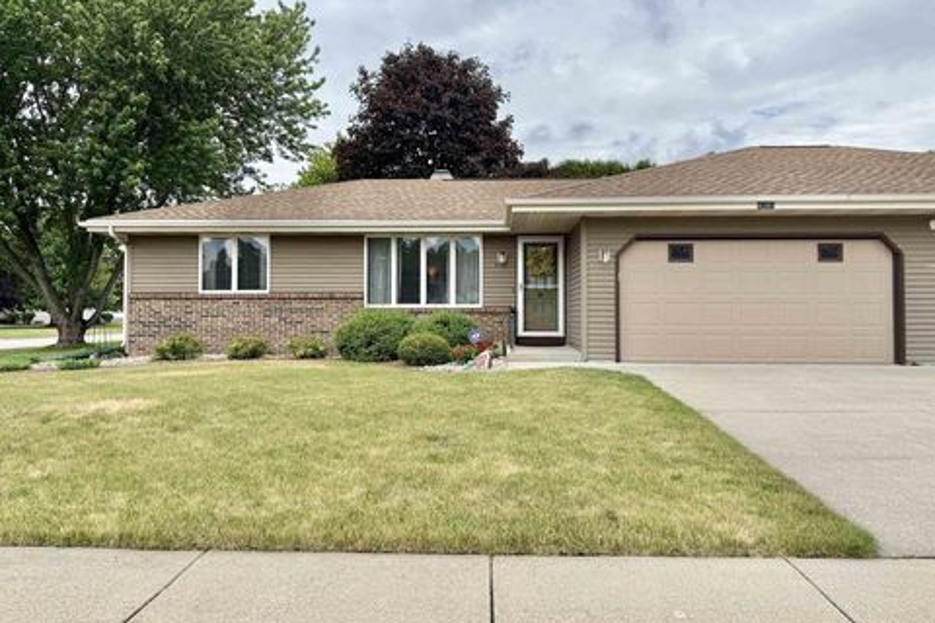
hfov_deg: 69.4
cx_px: 468
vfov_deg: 49.5
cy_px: 279
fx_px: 675
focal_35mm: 26
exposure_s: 1/4167
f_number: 1.78
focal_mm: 6.76
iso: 80
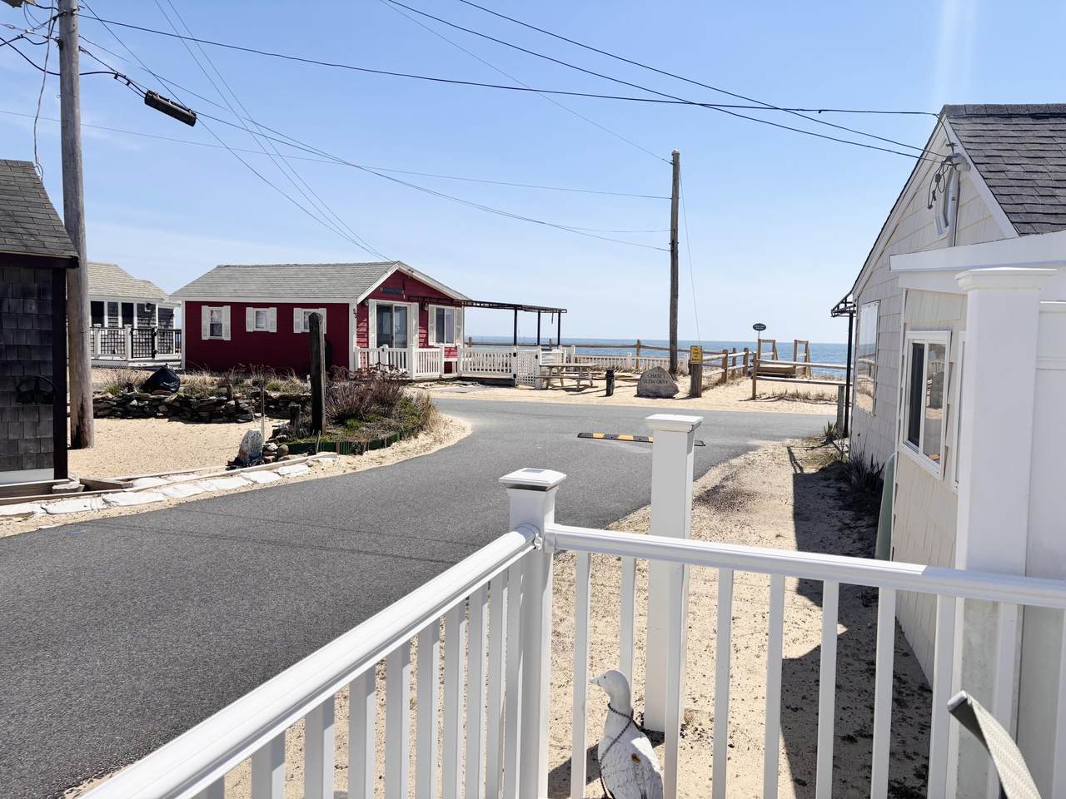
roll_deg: -1.4
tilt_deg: -4.1
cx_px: 533
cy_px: 400
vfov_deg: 53.1
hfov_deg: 67.3
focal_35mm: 26
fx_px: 801
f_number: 1.6
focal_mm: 5.96
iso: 50
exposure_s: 1/6711
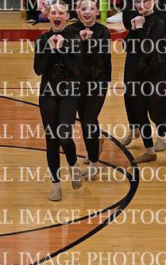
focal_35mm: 319
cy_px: 67
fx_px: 2307
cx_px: 81
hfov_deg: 4.1
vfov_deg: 6.6
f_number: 4
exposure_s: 1/400
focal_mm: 120
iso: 3200
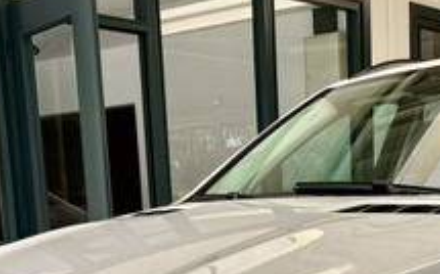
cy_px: 431
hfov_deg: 24.9
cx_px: 340
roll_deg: +1.3
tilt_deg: -12.8
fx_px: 983
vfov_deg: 14.6
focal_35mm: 82
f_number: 1.6
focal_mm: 5.96
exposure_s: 1/525
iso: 50
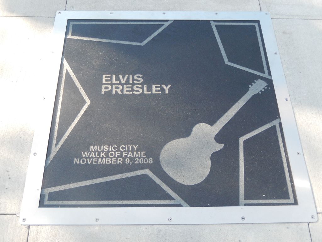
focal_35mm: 41
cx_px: 161
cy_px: 121
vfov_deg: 35.1
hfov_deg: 45.8
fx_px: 381
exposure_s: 1/250
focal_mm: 7.3
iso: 250
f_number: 4.2
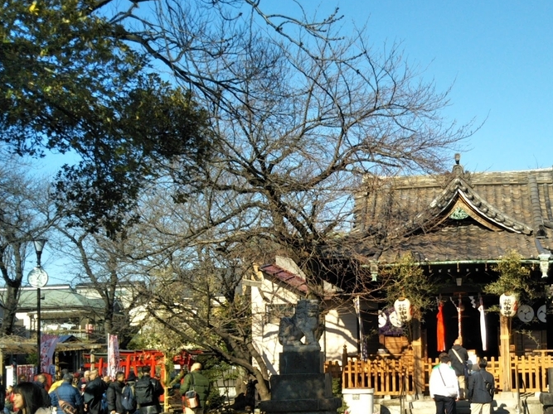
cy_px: 297
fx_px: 863
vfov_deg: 26.8
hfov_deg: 34.8
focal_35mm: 54
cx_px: 417
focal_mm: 4
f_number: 2.2
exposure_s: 1/678
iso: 27
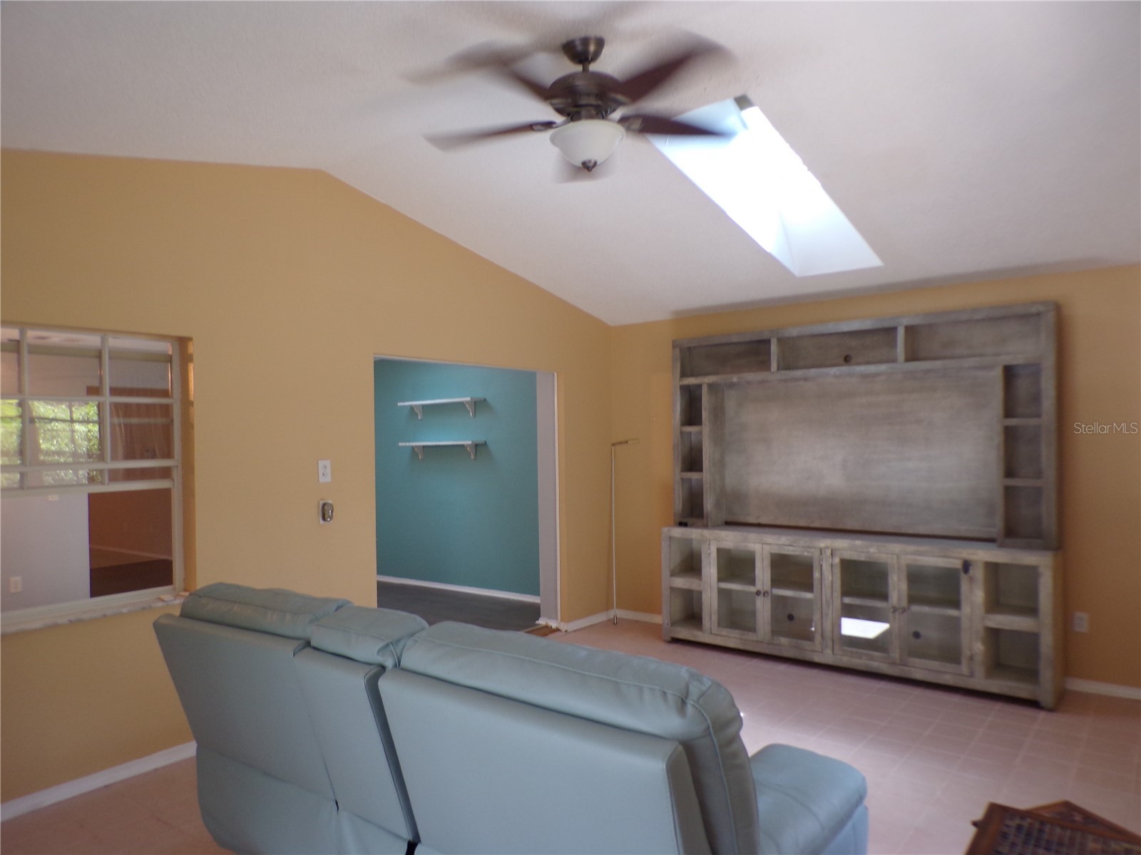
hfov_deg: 71.6
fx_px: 791
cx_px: 570
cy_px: 428
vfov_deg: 56.8
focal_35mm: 24
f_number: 3
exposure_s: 1/38
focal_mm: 4.3
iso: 100
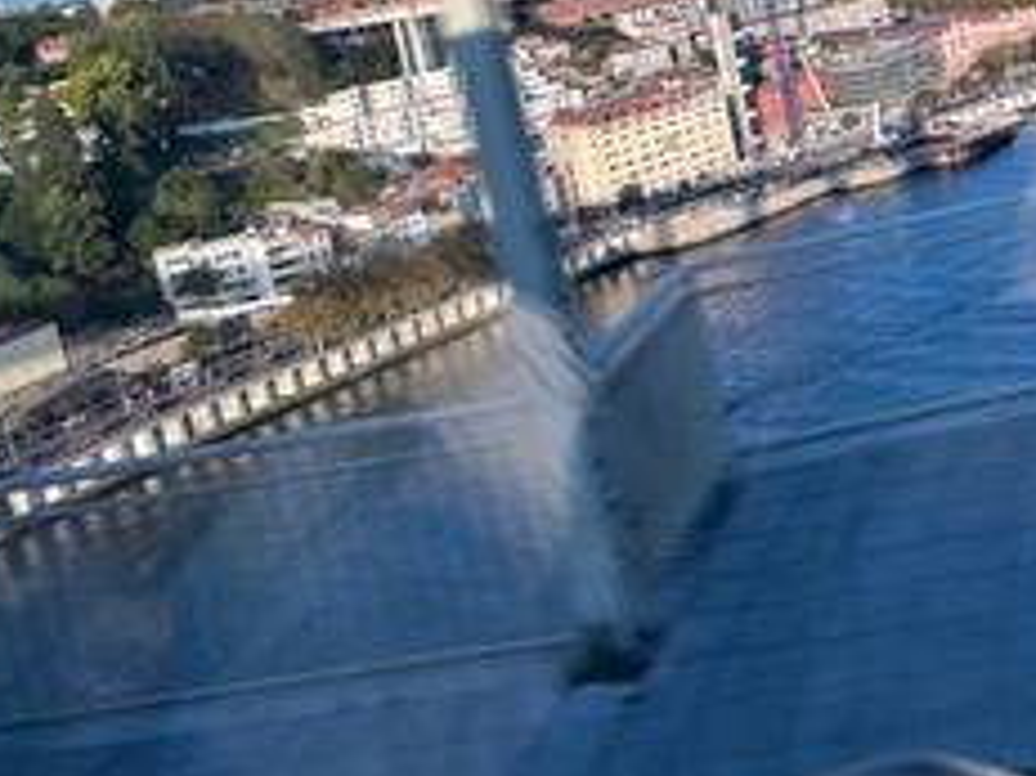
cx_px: 1018
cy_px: 45
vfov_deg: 25.9
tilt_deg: -7.3
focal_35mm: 54
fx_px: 1615
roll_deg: +11.0
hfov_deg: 32.9
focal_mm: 5.7
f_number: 1.5
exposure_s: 1/216
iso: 40
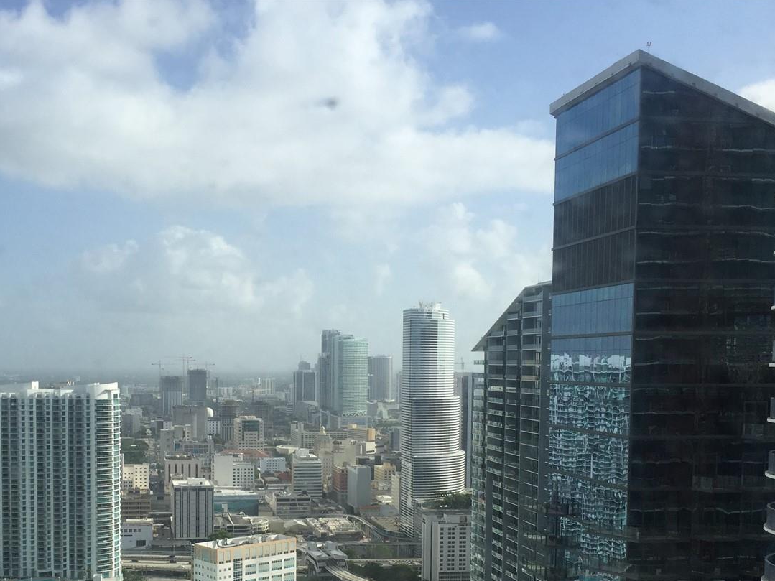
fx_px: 963
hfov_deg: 43.4
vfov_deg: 33.0
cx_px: 274
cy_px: 428
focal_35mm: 43
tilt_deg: -2.4
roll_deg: -0.8
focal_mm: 4.15
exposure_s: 1/1041
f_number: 2.2
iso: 32
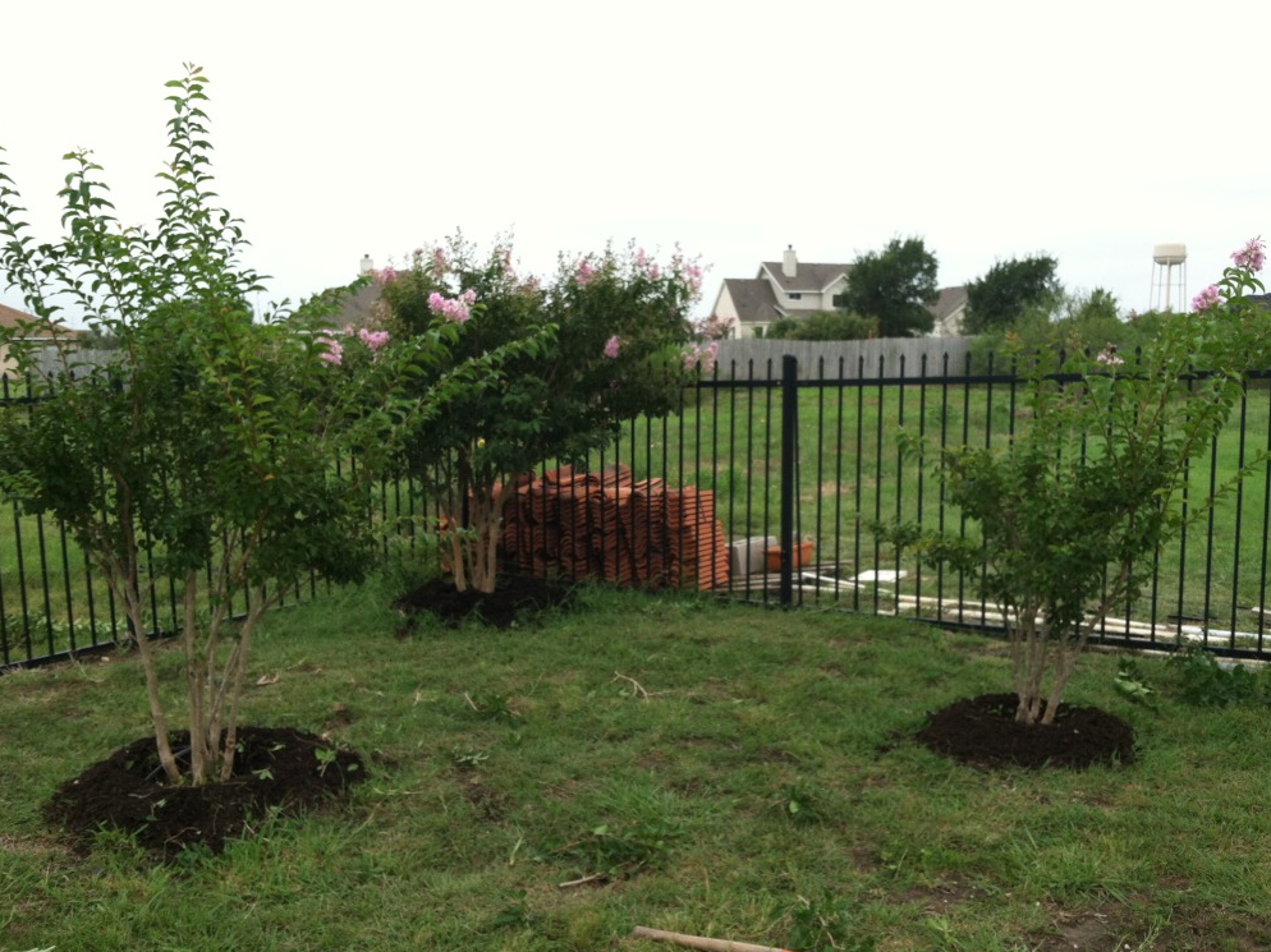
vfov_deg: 39.6
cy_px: 487
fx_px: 1321
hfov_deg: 51.4
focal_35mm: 36
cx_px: 629
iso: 80
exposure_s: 1/750
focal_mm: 3.85
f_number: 2.8
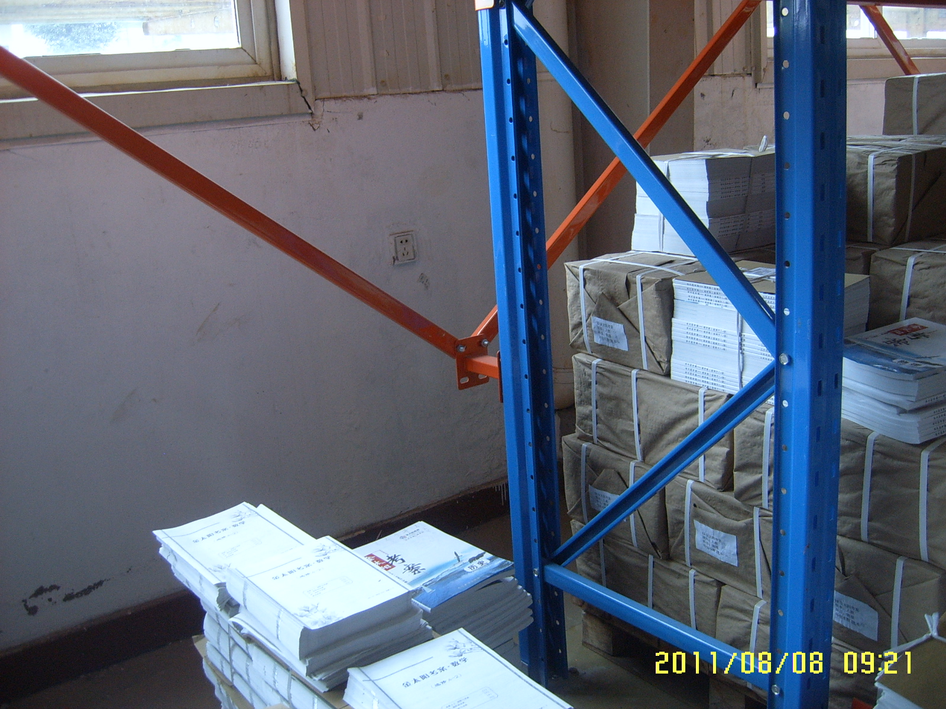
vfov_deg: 40.7
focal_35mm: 35
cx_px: 473
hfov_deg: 52.6
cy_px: 354
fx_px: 956
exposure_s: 1/30
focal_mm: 5.8
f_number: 2.8
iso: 91
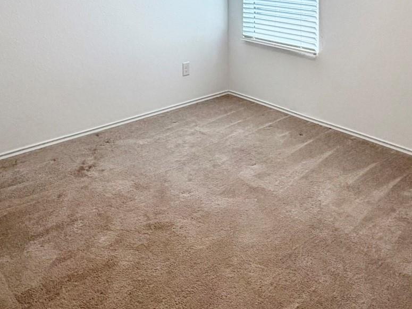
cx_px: 221
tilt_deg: -2.2
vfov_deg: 33.7
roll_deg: +0.3
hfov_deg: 50.1
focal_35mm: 37
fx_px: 440
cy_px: -30
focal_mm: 2.22
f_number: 2.2
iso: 160
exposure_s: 1/120
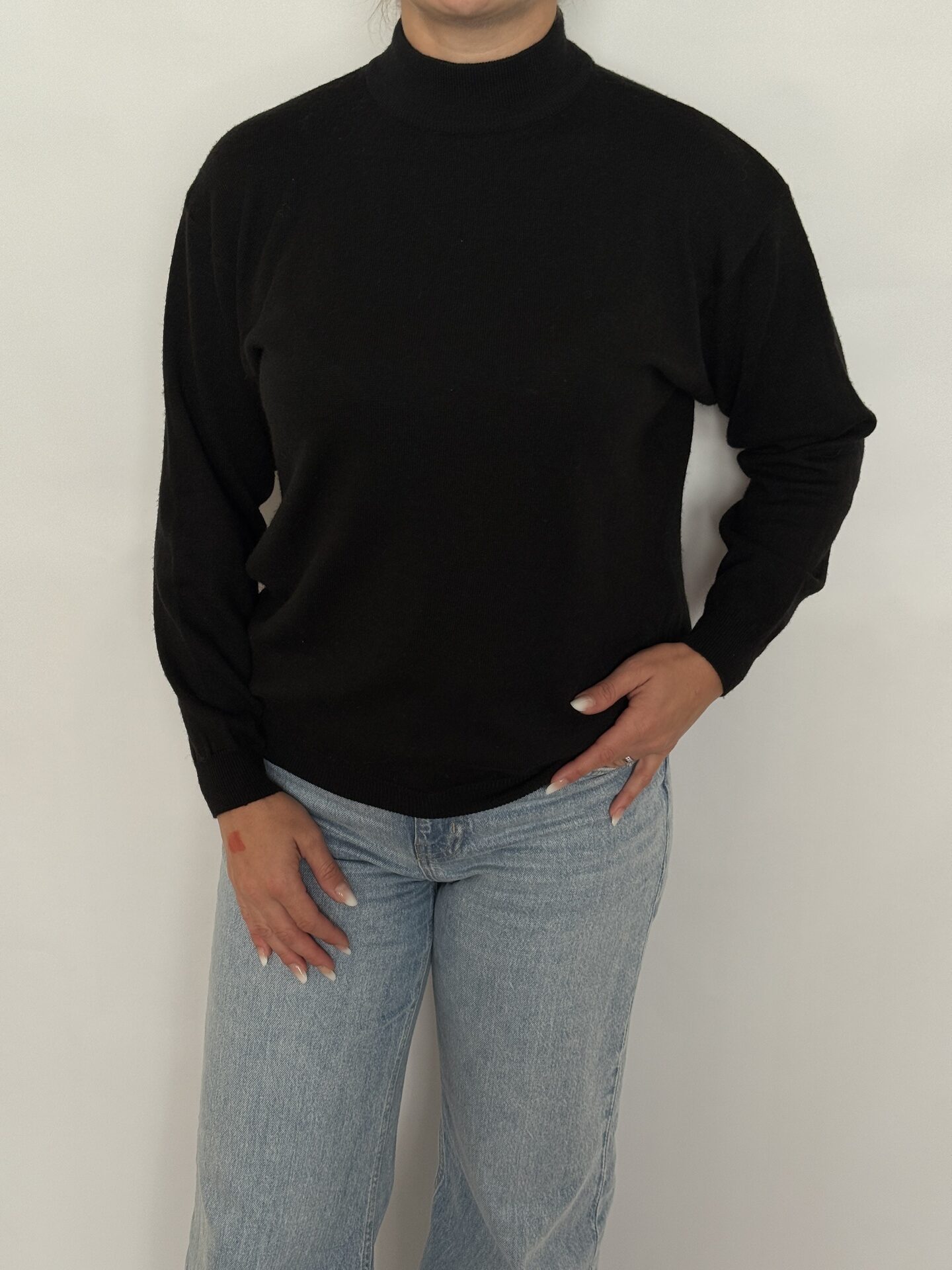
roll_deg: -0.8
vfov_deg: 39.7
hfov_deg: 30.3
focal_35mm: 48
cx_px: 476
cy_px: 635
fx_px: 1760
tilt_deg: -20.0
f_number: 1.78
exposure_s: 1/125
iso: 50
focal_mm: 6.76
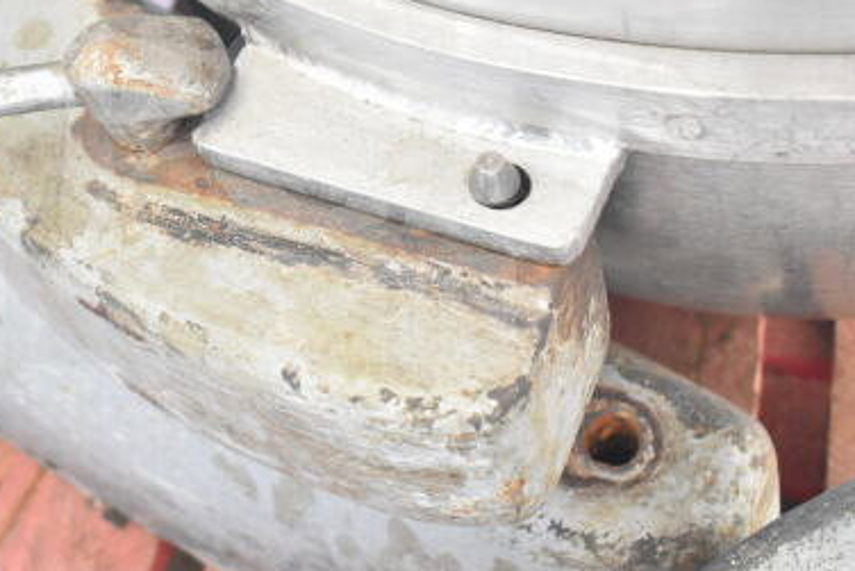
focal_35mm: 61
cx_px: 259
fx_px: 1445
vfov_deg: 22.2
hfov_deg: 32.6
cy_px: 183
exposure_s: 1/60
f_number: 4
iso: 1600
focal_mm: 25
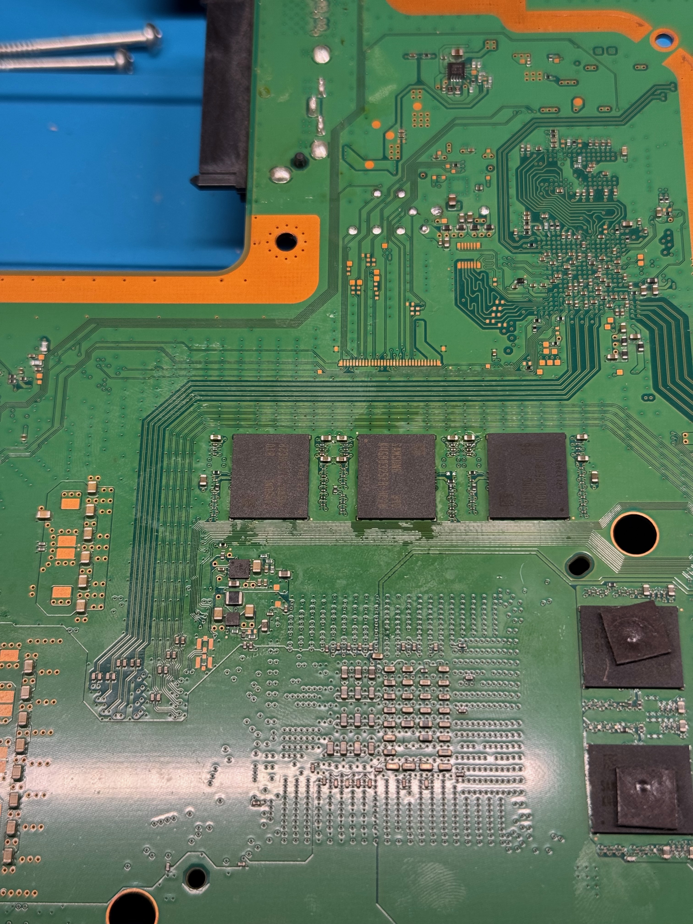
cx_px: 346
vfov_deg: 39.7
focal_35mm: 48
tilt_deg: -67.0
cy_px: 462
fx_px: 1281
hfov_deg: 30.3
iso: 80
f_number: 1.78
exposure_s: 1/121
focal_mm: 6.76
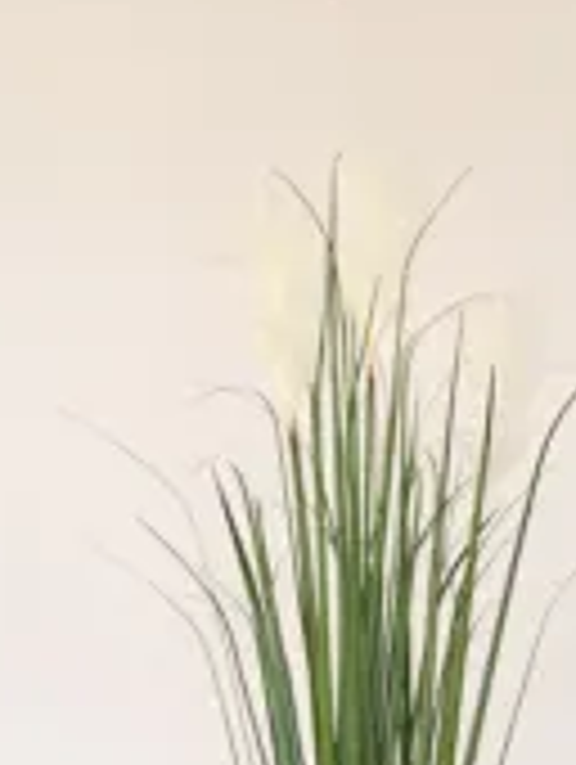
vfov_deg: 30.8
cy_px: 886
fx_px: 1195
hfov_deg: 27.0
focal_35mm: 54
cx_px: 374
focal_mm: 5.4
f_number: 1.8
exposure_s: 1/117
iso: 50
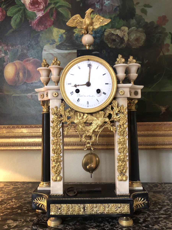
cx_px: 86
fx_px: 186
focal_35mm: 28
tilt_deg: +2.7
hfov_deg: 49.7
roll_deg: +1.2
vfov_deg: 63.4
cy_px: 115
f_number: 1.8
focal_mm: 4
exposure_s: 1/5
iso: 100
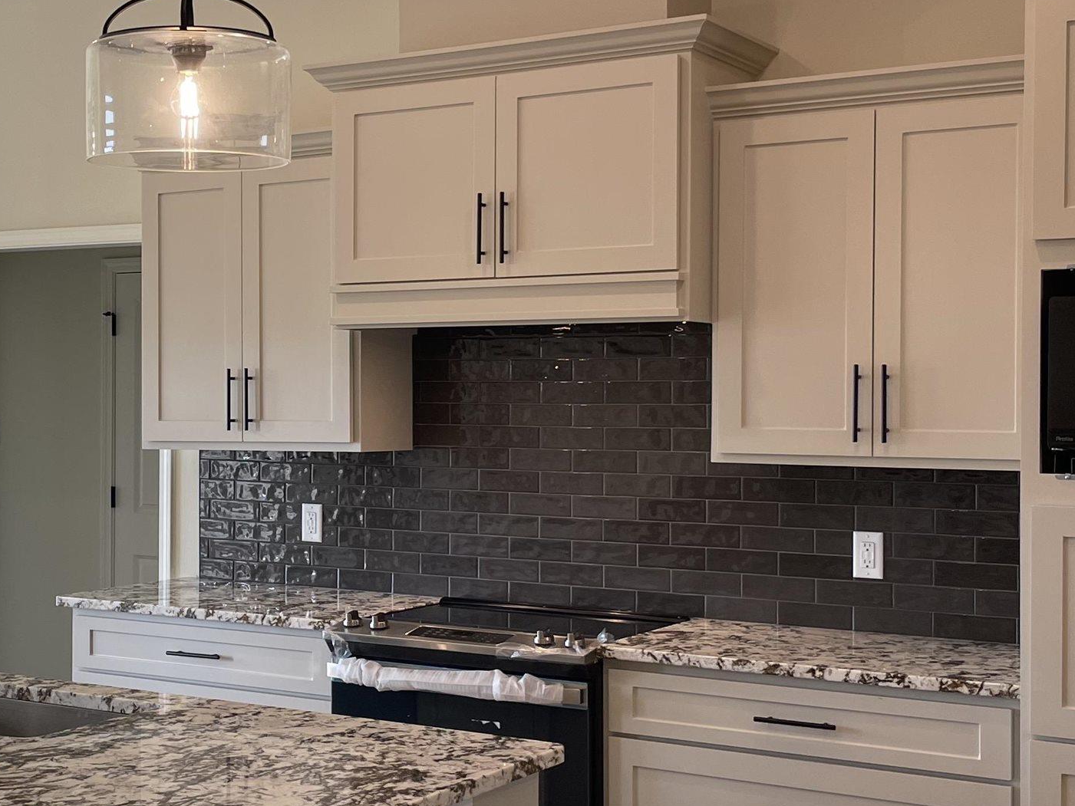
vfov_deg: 25.7
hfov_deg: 33.2
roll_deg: +0.9
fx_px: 1770
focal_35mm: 57
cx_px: 284
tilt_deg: -0.9
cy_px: 423
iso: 32
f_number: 1.6
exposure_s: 1/126
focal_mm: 4.2
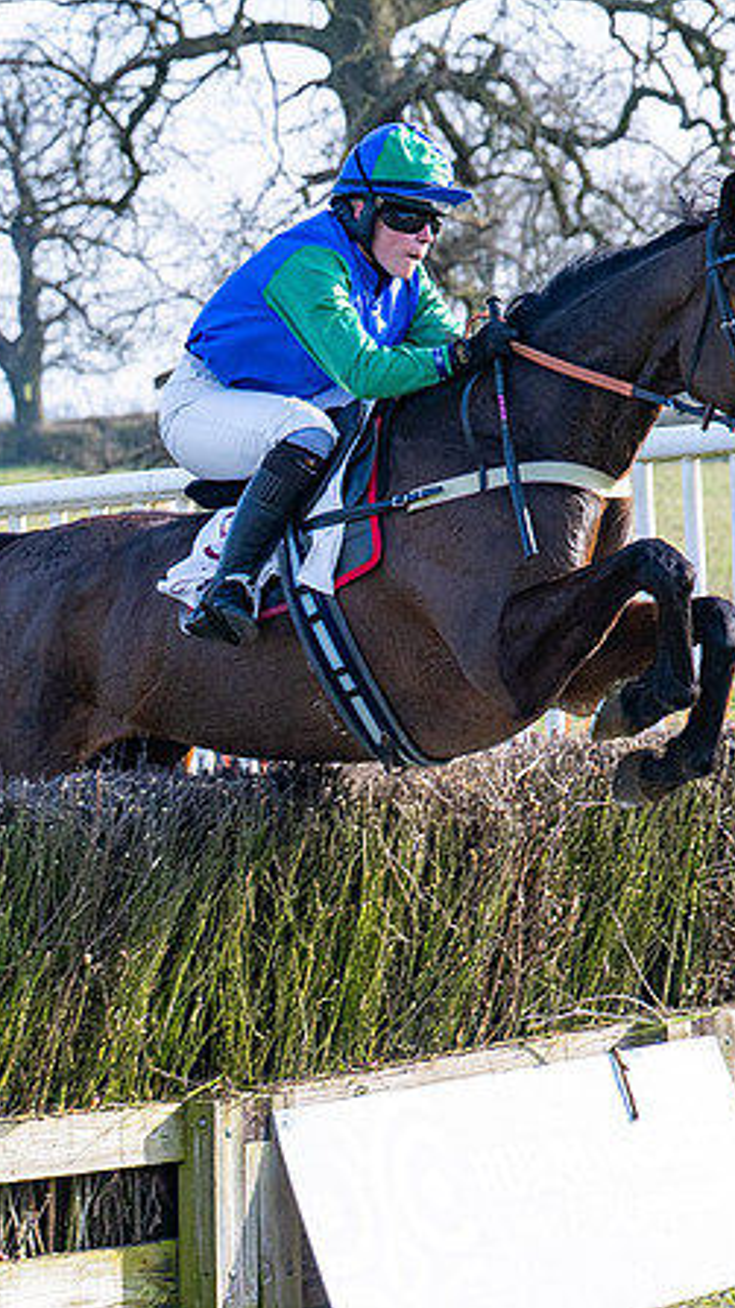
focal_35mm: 197
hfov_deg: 6.2
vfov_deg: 10.9
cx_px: 522
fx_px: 6835
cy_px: 773
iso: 160
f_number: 4
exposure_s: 1/1600
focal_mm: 70
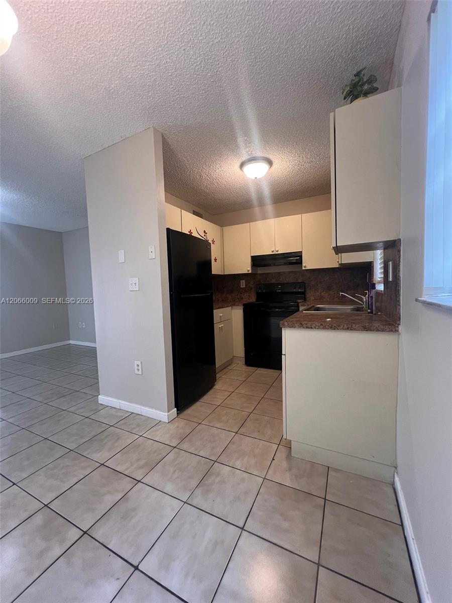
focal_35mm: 13
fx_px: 226
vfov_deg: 106.2
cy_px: 302
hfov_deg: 89.9
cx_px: 226
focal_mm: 1.57
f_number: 1.8
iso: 200
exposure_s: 1/120
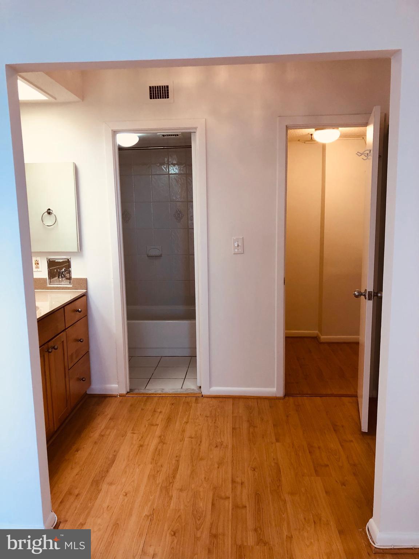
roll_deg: +1.8
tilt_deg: -9.4
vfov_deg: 63.4
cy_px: 280
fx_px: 452
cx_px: 210
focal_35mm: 28
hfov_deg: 49.7
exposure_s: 1/30
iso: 32
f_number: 1.8
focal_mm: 3.99
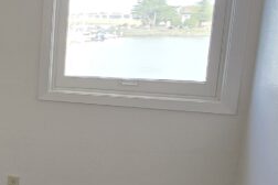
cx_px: -203
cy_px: 104
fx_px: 425
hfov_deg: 23.0
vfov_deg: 24.6
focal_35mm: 55
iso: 125
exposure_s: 1/100
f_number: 2.2
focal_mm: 2.2
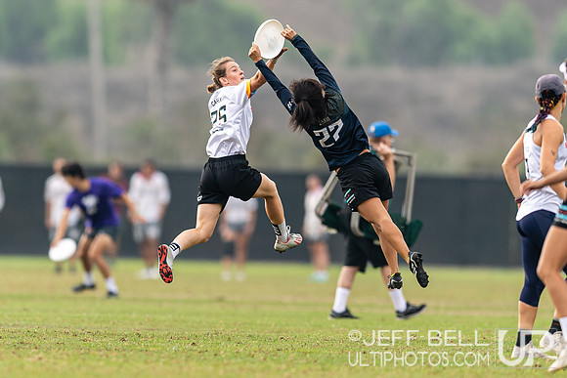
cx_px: 213
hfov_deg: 2.2
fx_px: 14454
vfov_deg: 1.5
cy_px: 157
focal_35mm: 918
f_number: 2.8
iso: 200
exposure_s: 1/1250
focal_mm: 400
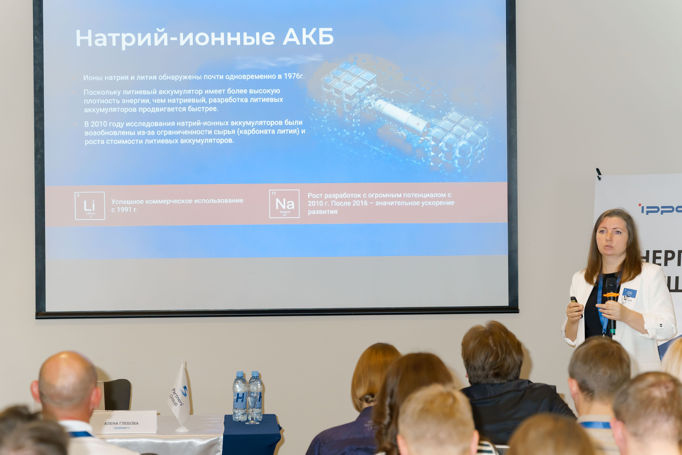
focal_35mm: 95
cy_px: 228
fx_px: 1800
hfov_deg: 21.5
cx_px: 341
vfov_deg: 14.4
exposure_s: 1/125
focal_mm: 95
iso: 1600
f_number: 4.5
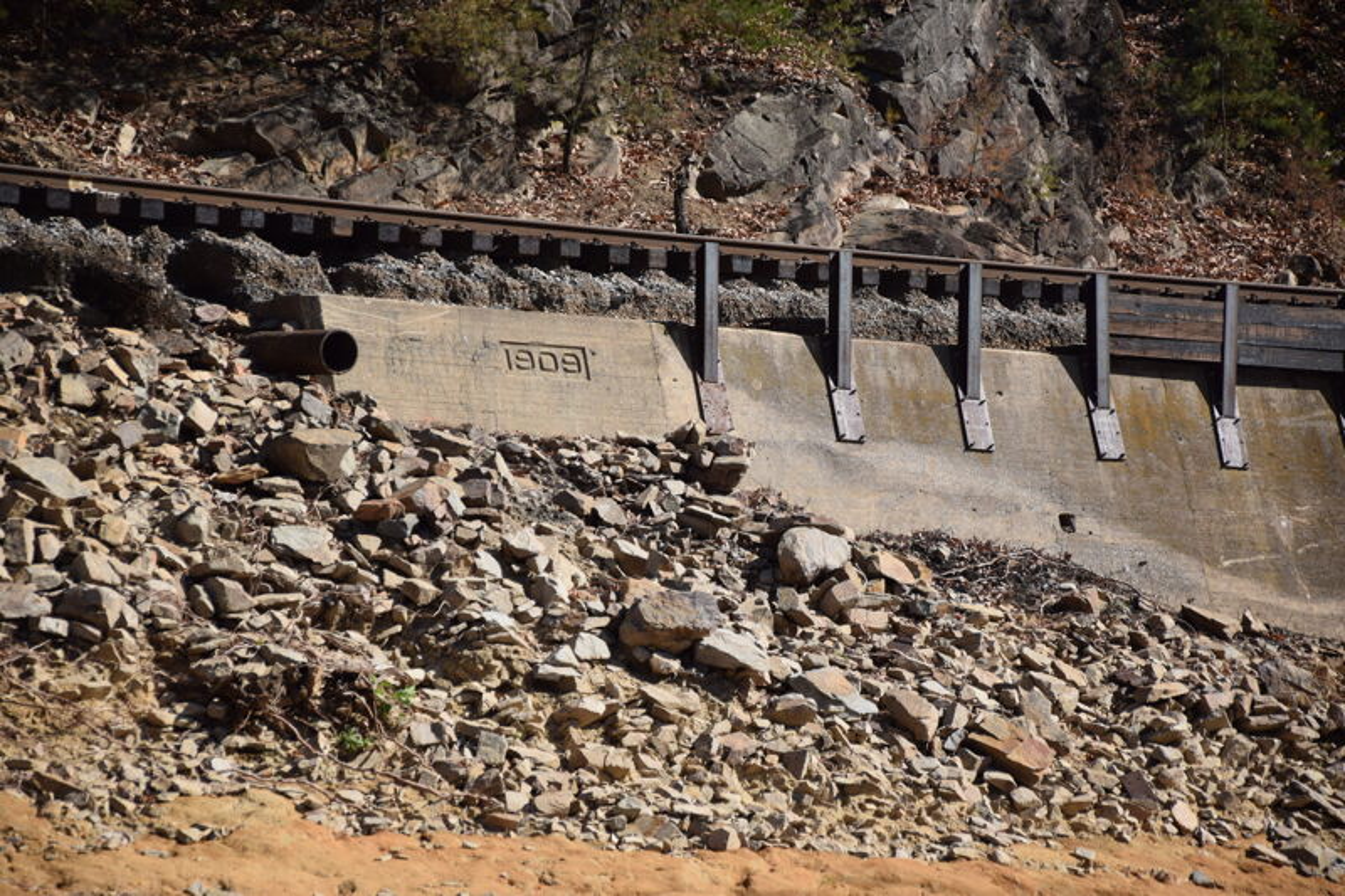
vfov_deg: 8.7
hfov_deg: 13.0
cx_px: 672
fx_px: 5883
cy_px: 448
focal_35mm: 158
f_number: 6.3
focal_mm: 105
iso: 400
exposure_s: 1/1600
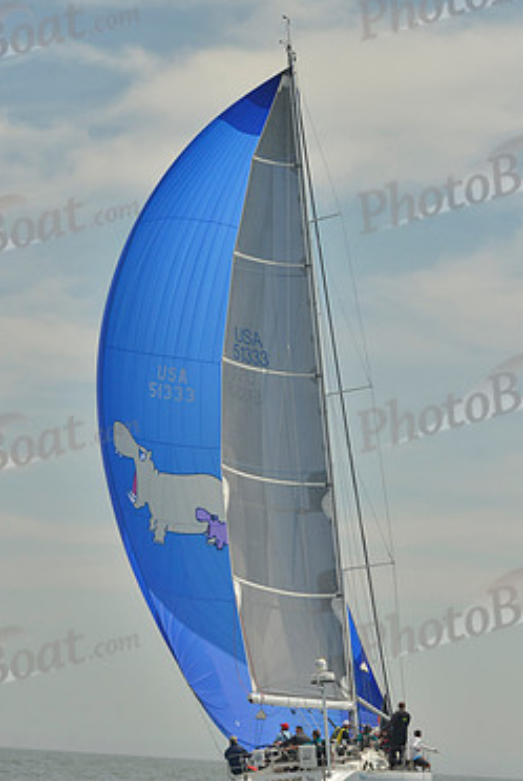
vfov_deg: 18.7
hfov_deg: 12.6
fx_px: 2369
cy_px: 319
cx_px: 249
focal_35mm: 109
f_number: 10
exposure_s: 1/1250
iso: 280
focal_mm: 70
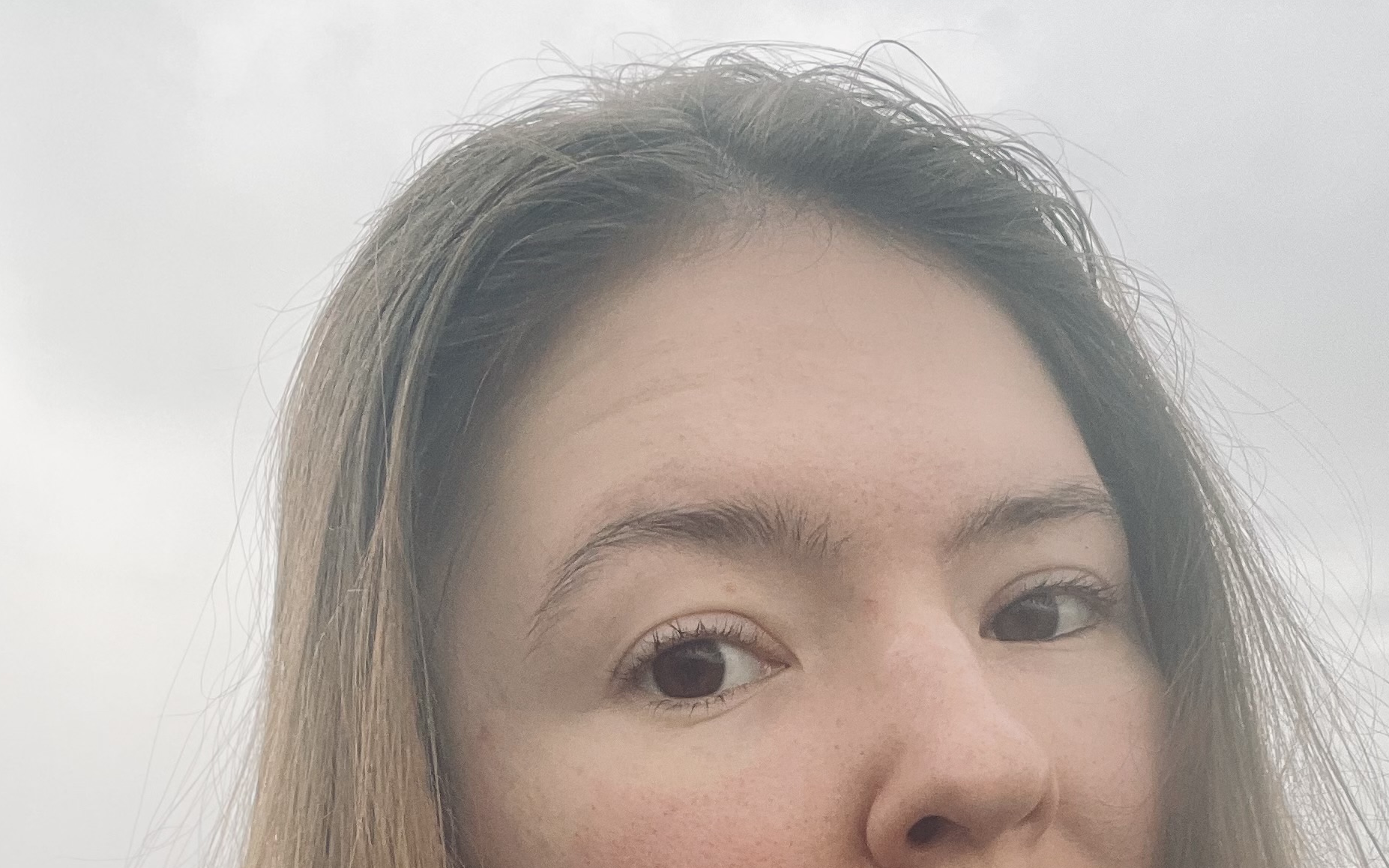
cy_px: 1087
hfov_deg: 38.0
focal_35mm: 53
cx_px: 857
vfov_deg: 22.2
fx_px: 2006
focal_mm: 2.71
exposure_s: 1/121
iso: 80
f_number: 2.2
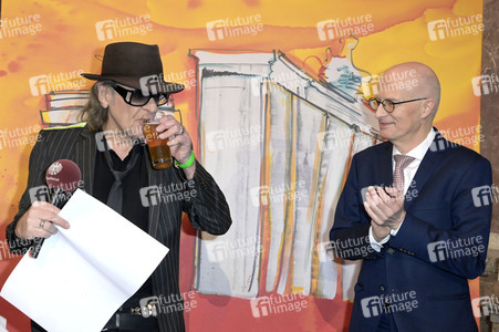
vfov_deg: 29.8
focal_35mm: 45
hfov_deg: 43.6
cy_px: 166
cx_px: 250
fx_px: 623
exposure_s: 1/160
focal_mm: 45
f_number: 5.6
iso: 5000
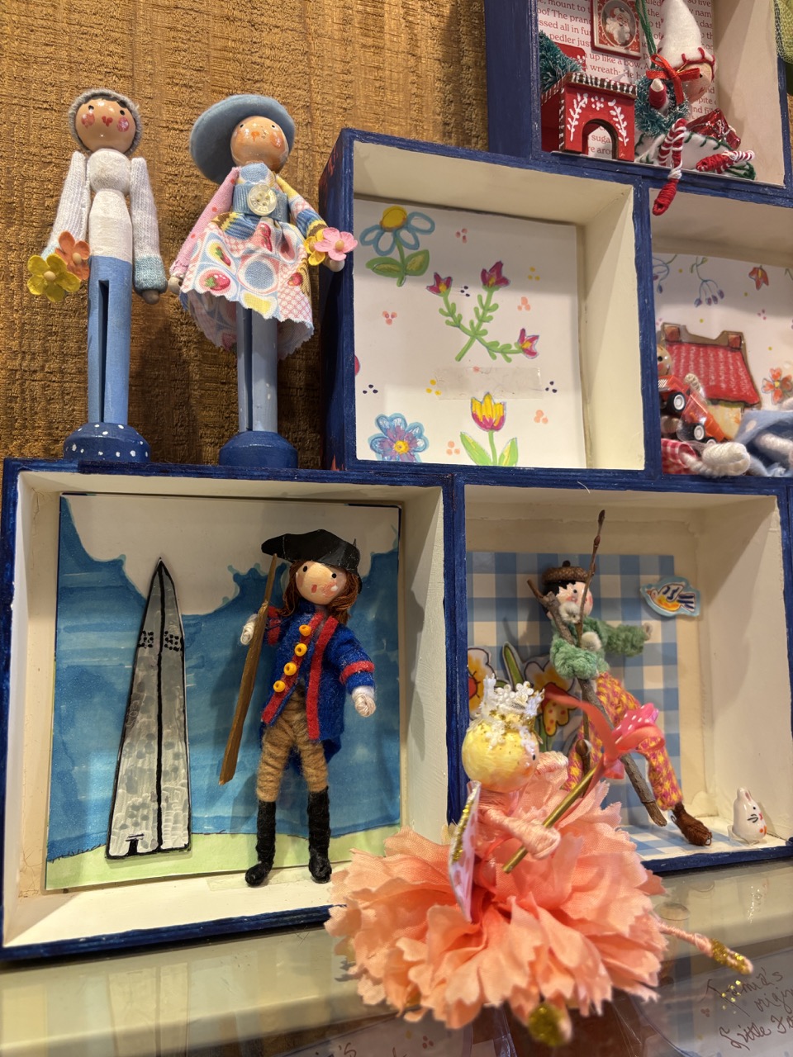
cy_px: 528
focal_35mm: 26
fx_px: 794
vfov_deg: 67.3
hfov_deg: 53.1
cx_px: 396
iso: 125
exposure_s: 1/60
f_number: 1.6
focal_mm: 5.96
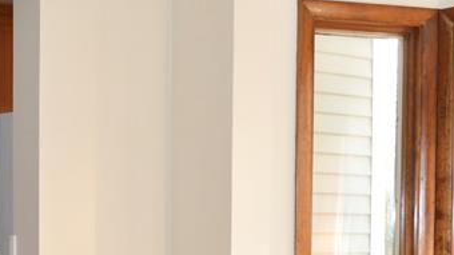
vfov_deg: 13.8
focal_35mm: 85
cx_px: 195
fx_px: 1023
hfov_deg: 25.0
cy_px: 303
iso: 200
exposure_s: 1/125
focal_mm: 18
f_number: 4
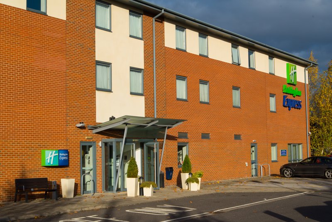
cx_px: 166
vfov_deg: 24.6
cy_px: 111
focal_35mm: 55
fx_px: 507
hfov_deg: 36.2
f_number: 8
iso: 640
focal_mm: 55
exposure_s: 1/2000
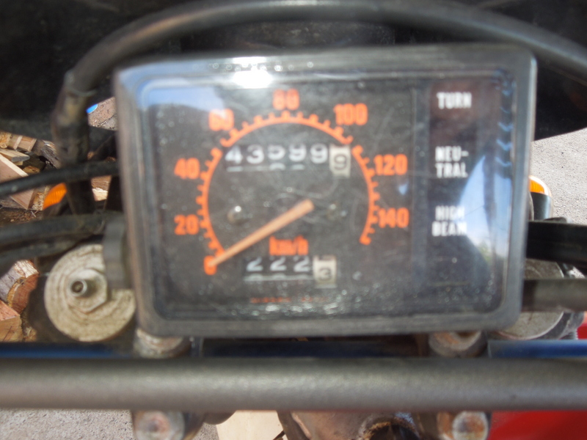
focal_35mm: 31
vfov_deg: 45.4
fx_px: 526
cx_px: 294
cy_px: 220
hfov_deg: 58.4
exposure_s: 1/30
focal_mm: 5.6
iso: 100
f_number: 3.6
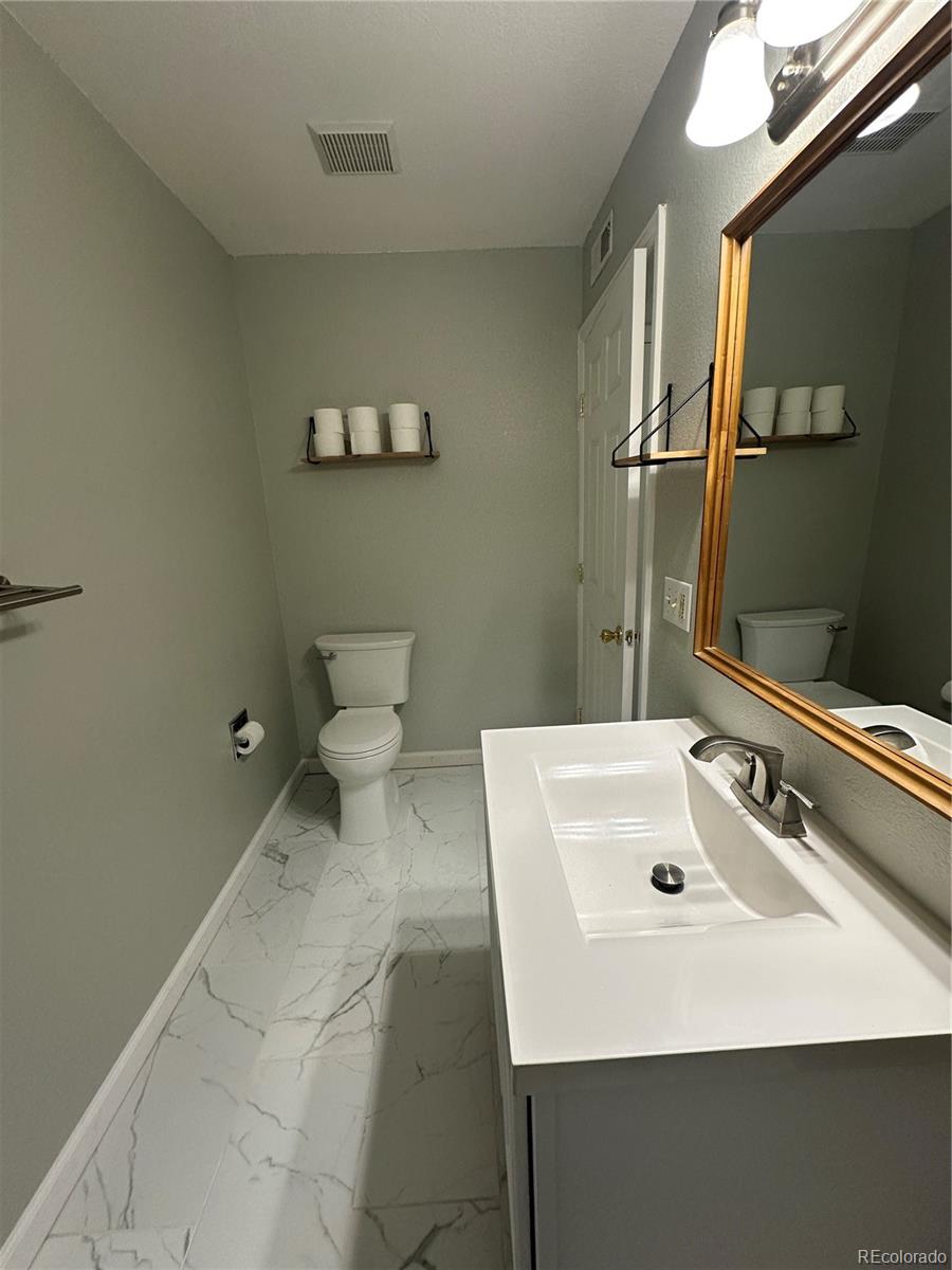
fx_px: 513
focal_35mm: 14
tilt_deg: -14.3
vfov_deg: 102.1
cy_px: 635
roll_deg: +2.0
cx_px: 476
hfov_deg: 85.7
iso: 160
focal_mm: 2.22
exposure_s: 1/120
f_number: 2.2
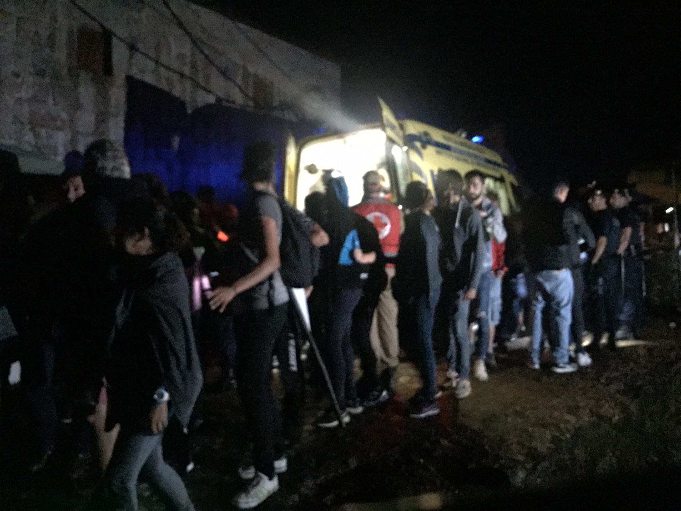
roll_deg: +0.9
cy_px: 256
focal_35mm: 29
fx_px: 571
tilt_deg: +0.5
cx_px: 340
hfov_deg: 61.7
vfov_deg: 48.2
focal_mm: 4.15
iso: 2000
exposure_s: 1/17
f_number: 2.2
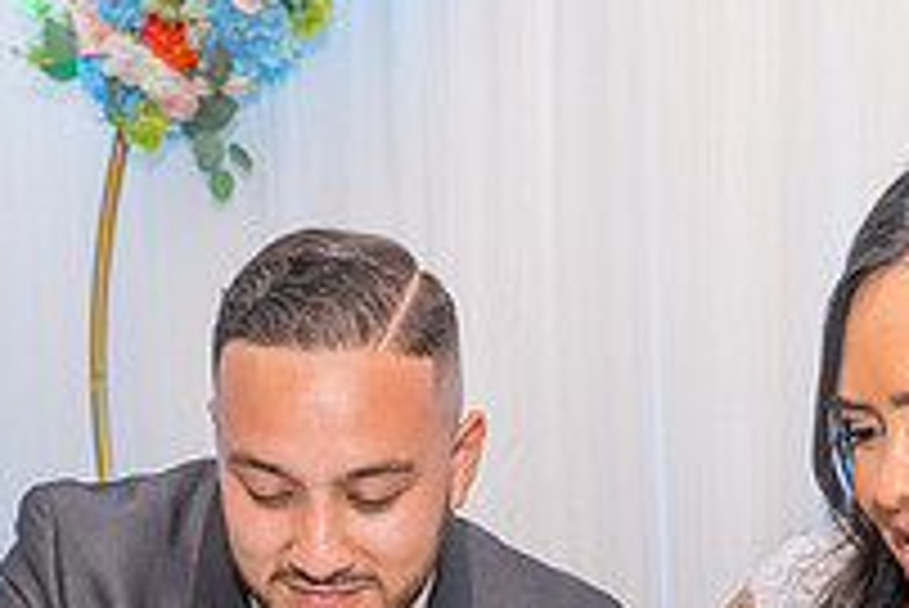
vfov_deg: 18.2
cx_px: 468
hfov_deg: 29.2
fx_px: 1743
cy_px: 831
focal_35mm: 69
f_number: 4.5
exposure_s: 1/200
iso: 1000
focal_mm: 24
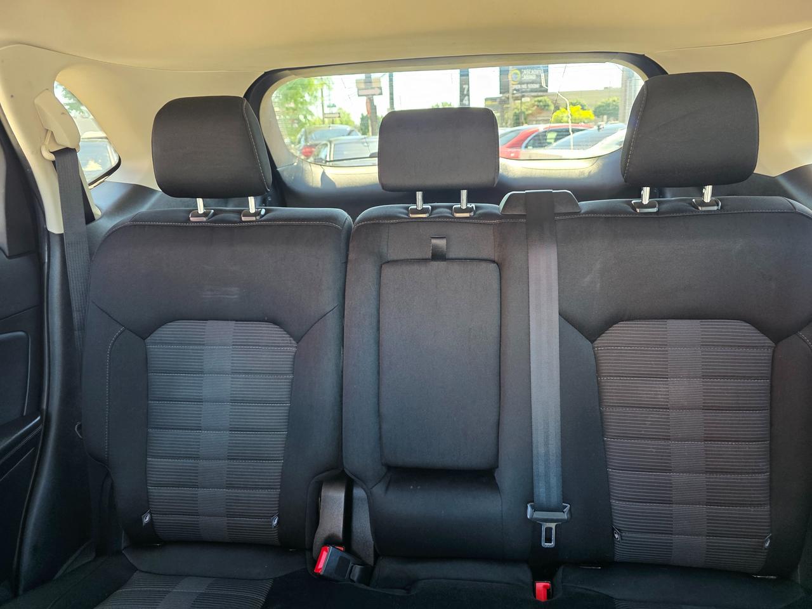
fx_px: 540
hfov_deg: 73.9
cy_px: 304
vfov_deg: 58.9
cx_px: 406
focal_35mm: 23
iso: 250
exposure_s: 1/53
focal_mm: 6.3
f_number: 1.7
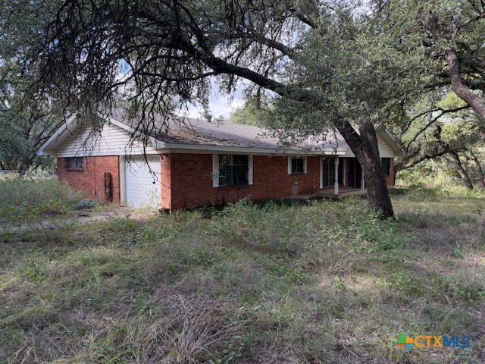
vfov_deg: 56.8
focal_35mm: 24
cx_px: 242
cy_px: 182
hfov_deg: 71.6
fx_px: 336
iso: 100
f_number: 1.78
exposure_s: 1/888
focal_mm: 6.76
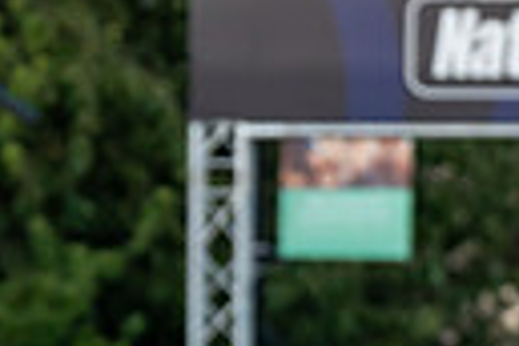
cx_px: 670
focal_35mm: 701
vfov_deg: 2.0
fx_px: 10105
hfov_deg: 2.9
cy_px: 656
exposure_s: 1/800
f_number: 3.2
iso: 1000
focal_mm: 116
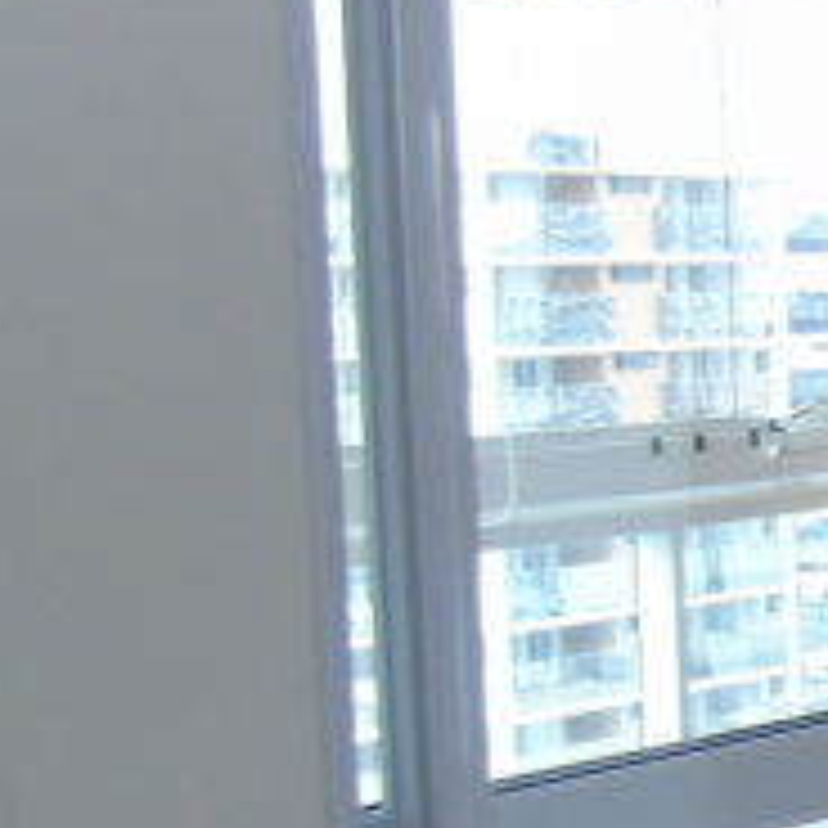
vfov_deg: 14.1
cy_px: 657
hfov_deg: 11.7
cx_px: 1980
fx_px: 3329
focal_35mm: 123
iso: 100
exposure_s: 1/30
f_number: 3.4
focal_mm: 4.4
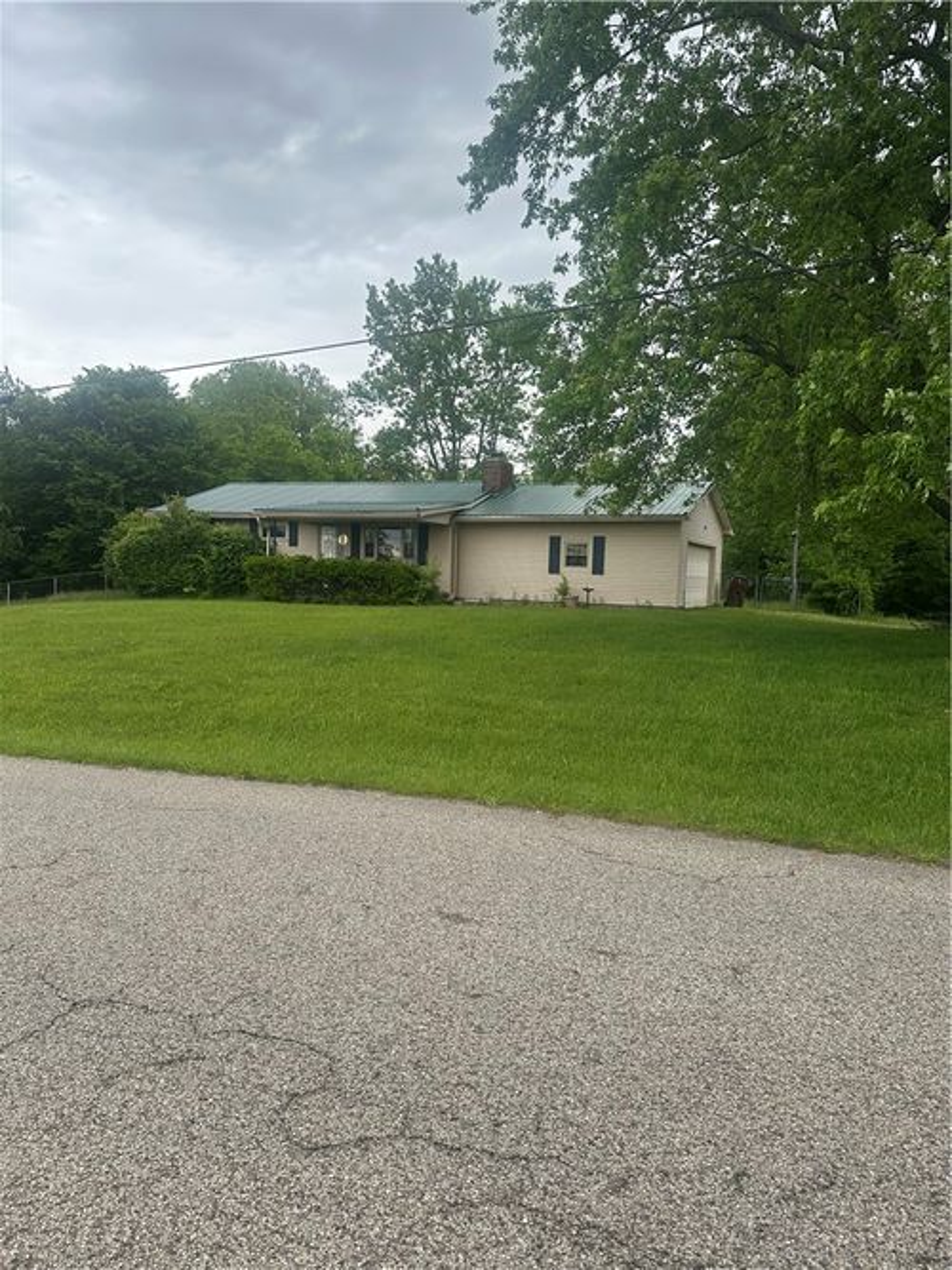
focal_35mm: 24
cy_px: 635
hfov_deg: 56.8
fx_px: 880
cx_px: 476
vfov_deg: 71.6
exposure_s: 1/1029
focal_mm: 6.86
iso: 80
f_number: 1.78
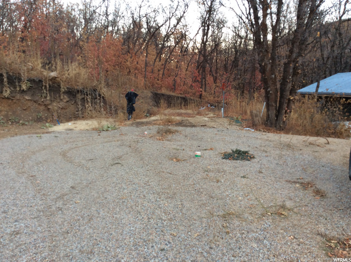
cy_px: 131
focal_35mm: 32
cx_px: 176
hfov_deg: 56.9
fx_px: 324
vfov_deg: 44.1
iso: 40
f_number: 2.4
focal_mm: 3.3
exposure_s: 1/24
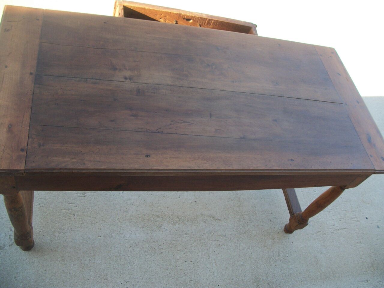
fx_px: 355
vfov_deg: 44.2
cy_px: 144
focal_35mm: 32
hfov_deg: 56.8
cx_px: 192
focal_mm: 5.7
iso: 80
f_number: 2.9
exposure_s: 1/160
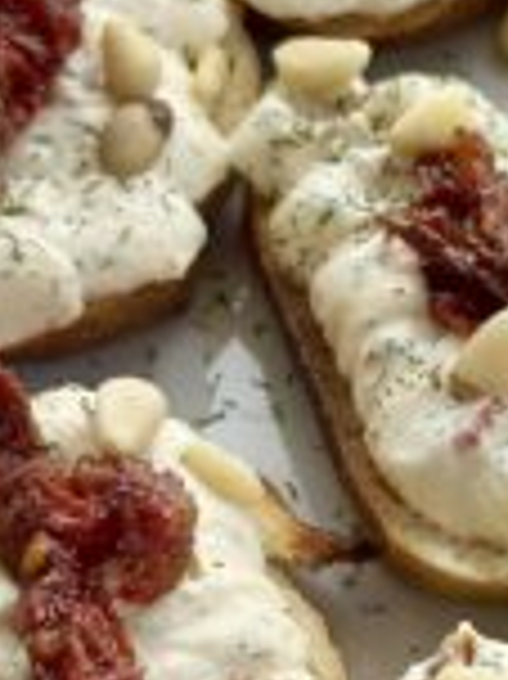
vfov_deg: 12.4
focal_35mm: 159
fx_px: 3116
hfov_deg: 9.2
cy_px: 419
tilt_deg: -48.4
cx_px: 600
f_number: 1.78
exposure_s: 1/944
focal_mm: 6.86
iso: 80
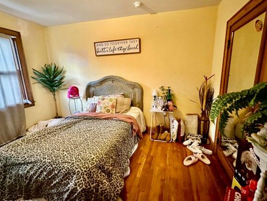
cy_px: 99
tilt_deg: -9.6
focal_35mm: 16
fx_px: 123
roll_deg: +2.1
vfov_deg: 78.1
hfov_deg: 94.4
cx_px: 142
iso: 800
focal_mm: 2.22
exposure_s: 1/41
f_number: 2.2
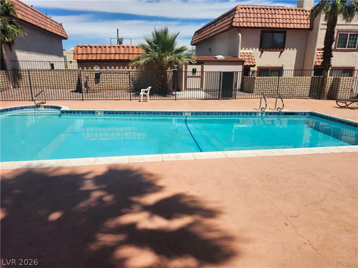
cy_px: 134
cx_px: 179
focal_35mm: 23
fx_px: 238
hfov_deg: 73.9
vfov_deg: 58.9
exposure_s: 1/2820
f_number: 1.8
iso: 25
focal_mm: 5.54
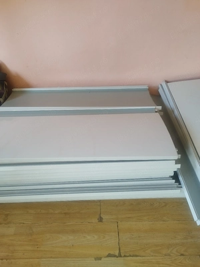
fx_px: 185
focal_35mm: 24
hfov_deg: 56.8
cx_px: 100
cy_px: 134
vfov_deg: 71.6
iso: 310
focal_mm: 5.89
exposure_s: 1/50
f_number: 1.89
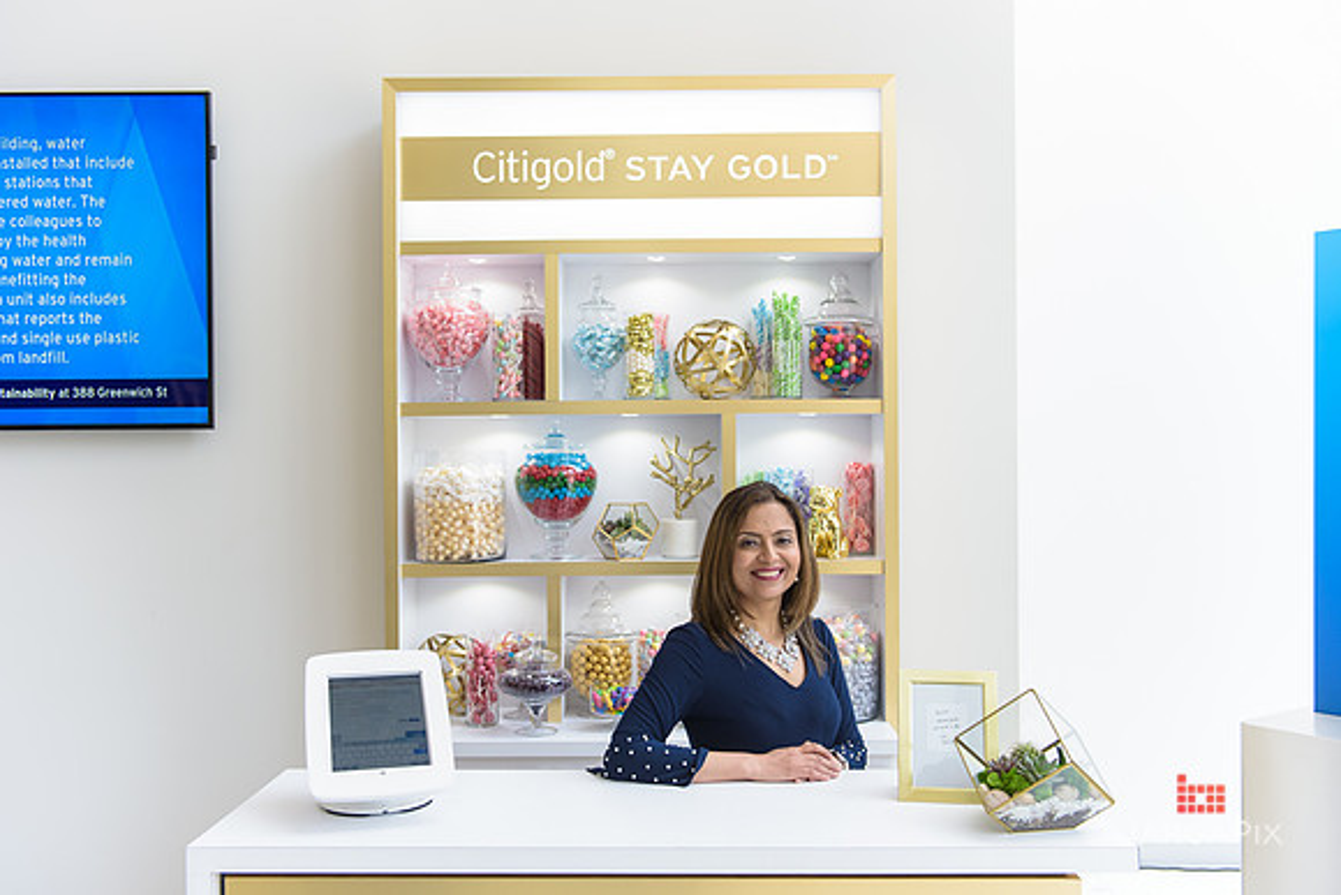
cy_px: 448
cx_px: 670
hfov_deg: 55.8
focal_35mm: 34
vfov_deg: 38.9
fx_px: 1267
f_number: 3.2
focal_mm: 34
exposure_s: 1/250
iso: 640
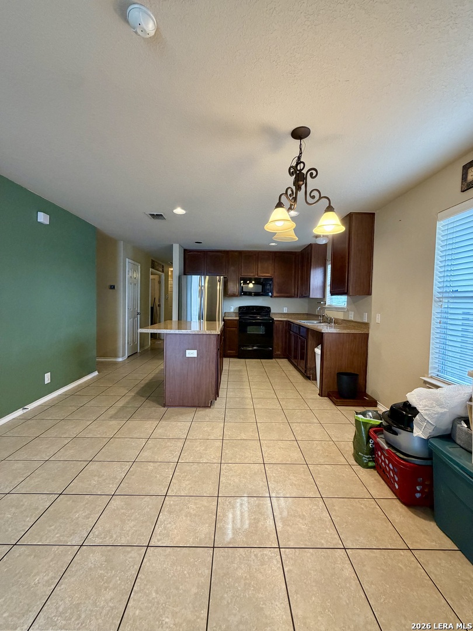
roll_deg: -1.2
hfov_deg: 85.7
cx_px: 236
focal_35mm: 14
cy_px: 316
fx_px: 255
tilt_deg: -2.9
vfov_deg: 102.1
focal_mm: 2.22
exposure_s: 1/60
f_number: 2.2
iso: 400
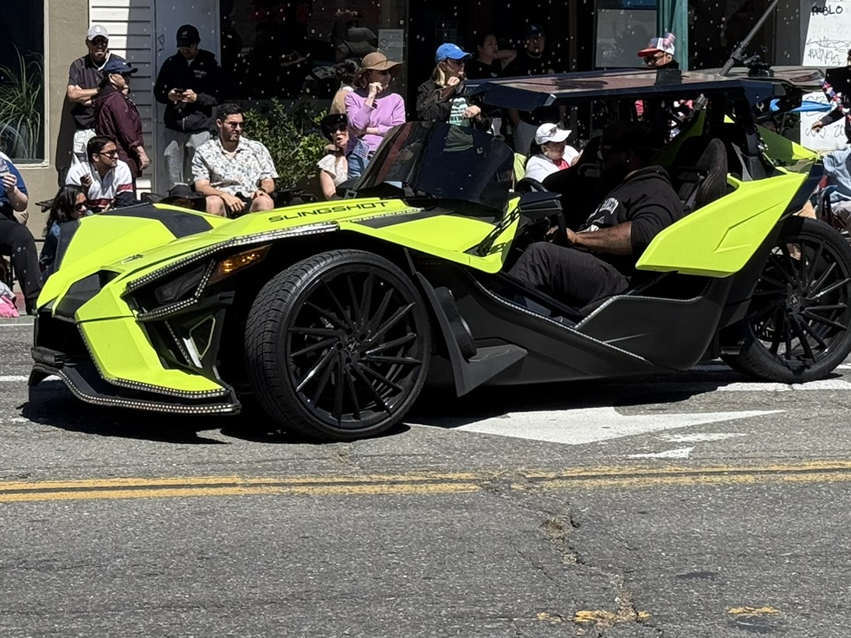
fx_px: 2458
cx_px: 504
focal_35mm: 100
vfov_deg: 14.7
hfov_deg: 19.6
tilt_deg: -1.7
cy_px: 145
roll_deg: +0.3
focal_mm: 6.76
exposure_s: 1/4587
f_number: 1.78
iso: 64
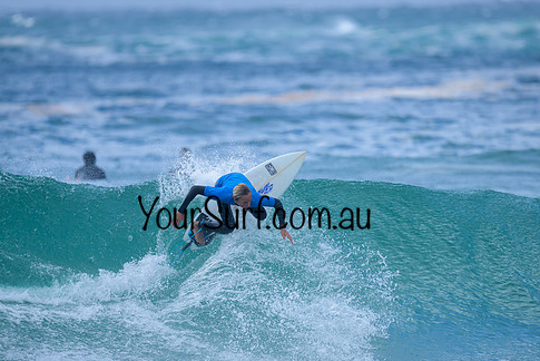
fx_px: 14348
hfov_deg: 2.2
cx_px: 253
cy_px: 203
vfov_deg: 1.4
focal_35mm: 956
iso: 360
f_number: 6.3
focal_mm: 800
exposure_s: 1/2000
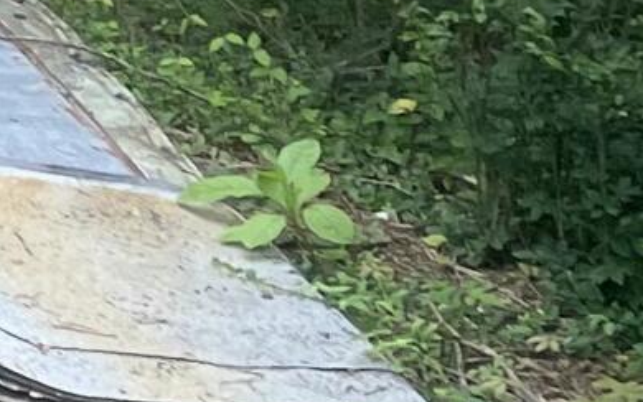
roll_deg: +0.8
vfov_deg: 6.1
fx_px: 3716
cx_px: -1171
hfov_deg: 8.5
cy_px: -255
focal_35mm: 212
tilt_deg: -7.2
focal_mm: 4.2
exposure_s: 1/487
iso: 32
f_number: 1.6
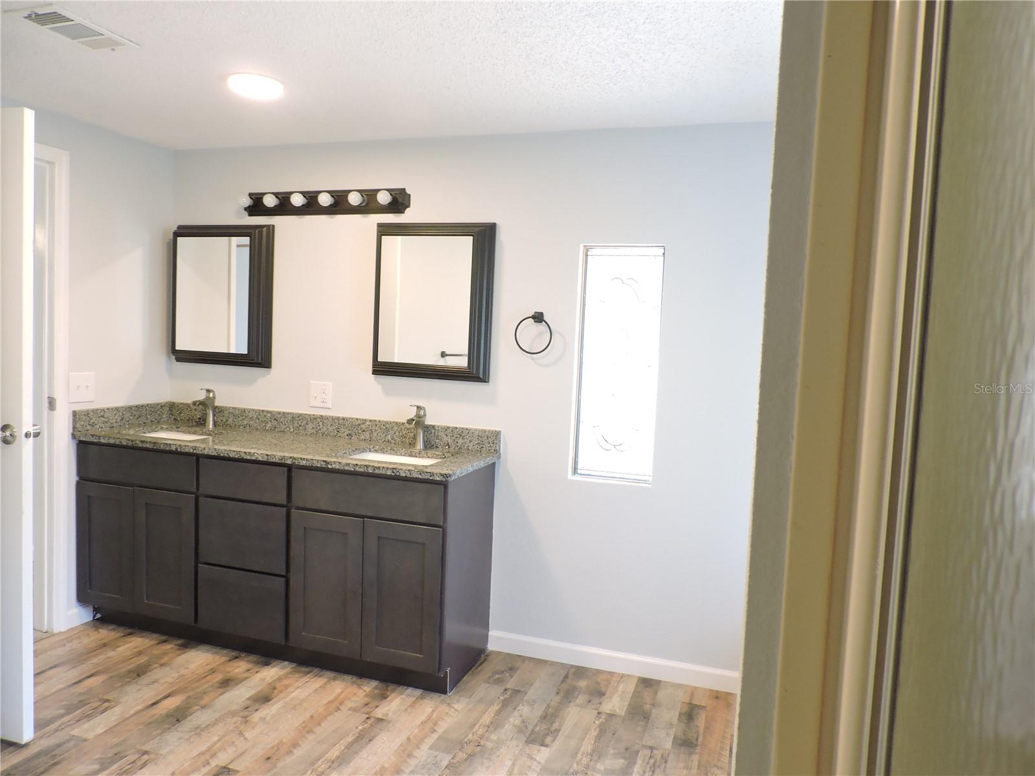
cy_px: 388
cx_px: 518
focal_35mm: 24
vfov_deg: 56.8
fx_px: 718
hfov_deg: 71.6
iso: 400
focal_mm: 4.3
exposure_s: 1/25
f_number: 3
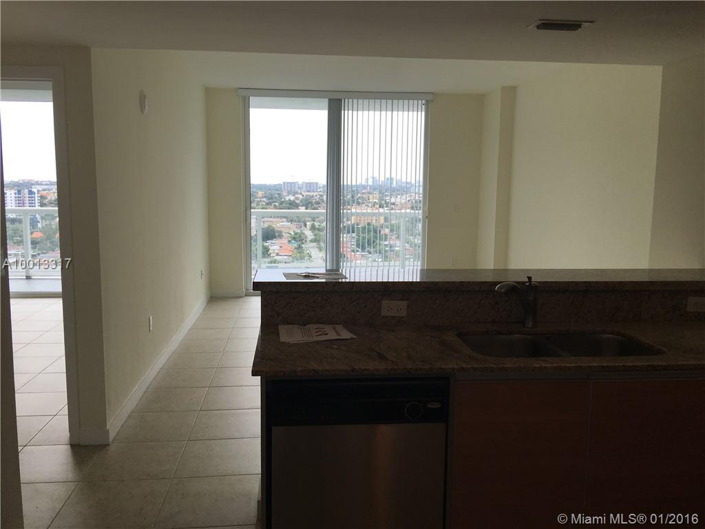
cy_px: 264
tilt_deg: -7.1
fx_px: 591
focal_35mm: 29
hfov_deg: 61.7
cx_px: 352
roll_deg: -1.4
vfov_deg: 48.2
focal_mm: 4.15
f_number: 2.2
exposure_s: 1/267
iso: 25
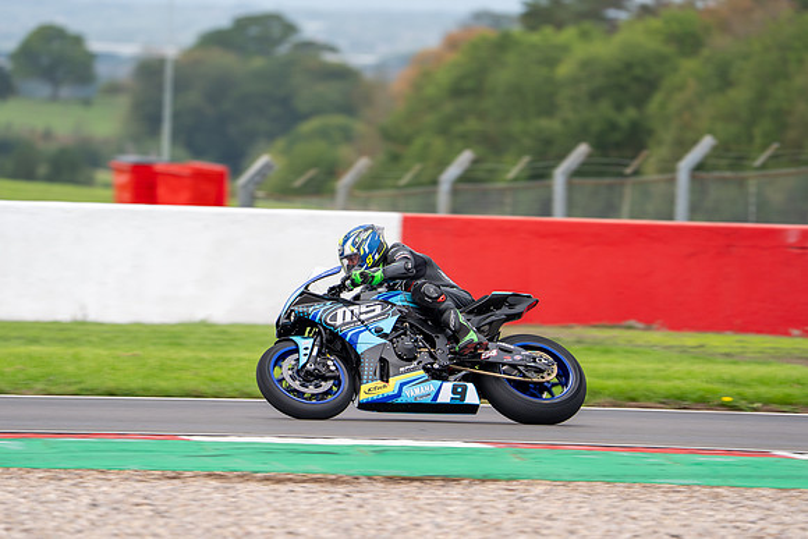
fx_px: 8301
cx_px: 380
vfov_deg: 3.7
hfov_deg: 5.6
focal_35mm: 370
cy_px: 242
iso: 250
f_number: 4.5
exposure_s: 1/500
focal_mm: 335
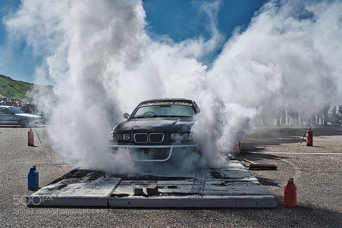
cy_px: 114
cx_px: 171
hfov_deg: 54.4
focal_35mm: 35
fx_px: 333
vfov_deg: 37.9
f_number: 2.8
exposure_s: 1/1250
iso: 100
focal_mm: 35
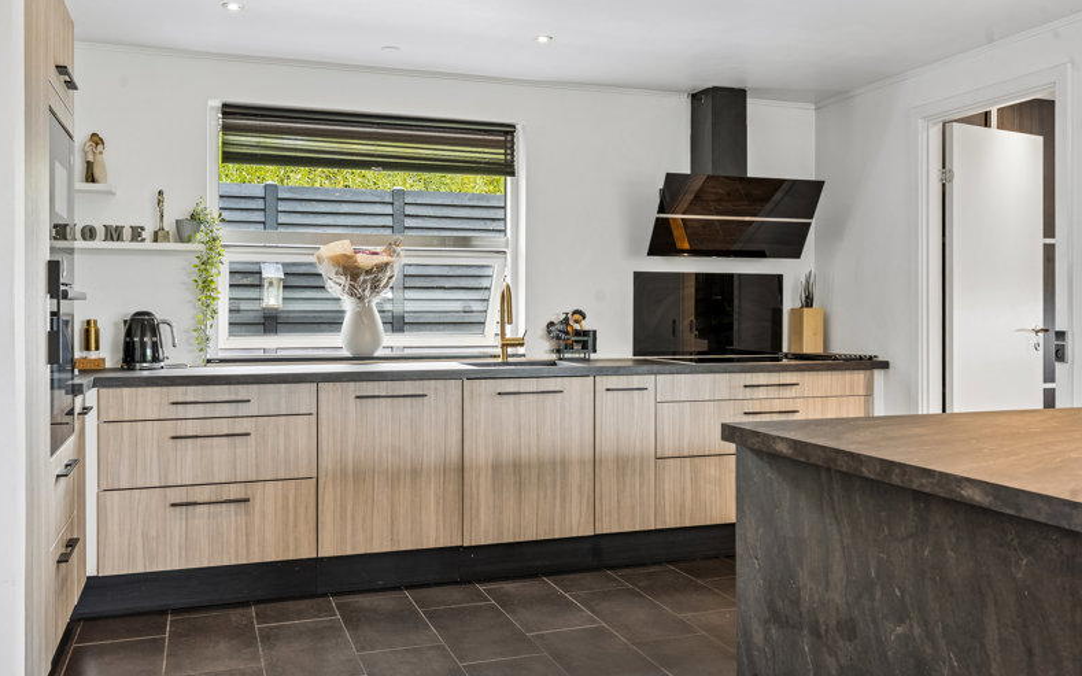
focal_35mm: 31
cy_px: 330
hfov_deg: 61.2
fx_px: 914
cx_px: 535
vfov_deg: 40.6
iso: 200
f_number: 8
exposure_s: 1/5
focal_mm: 30
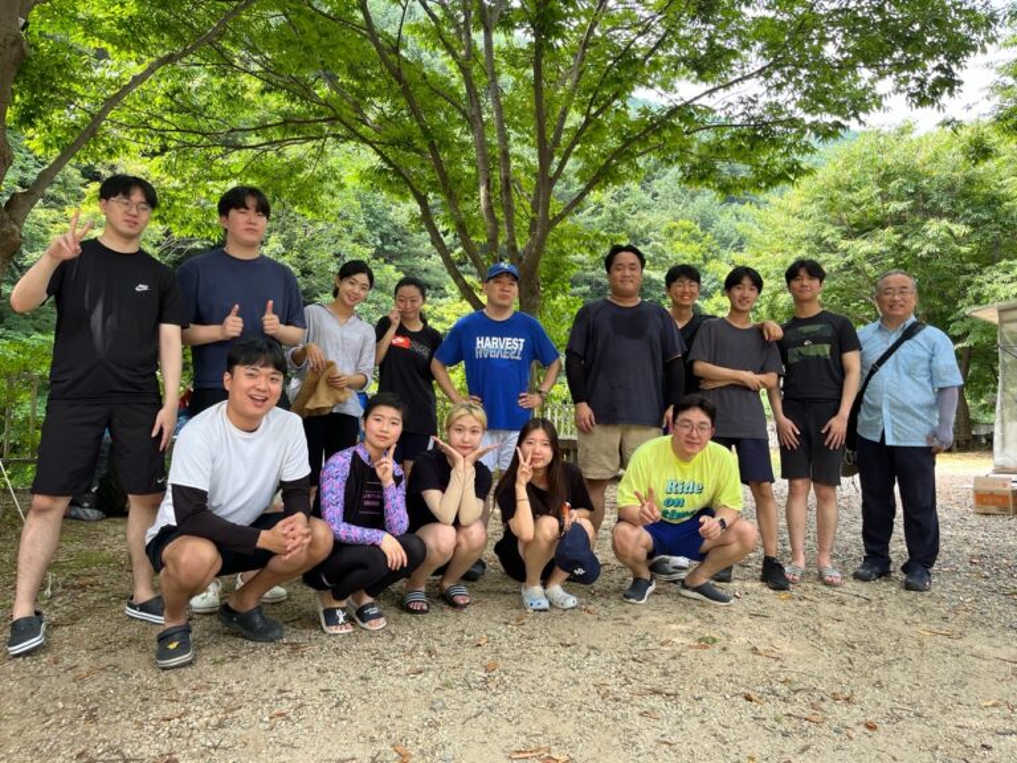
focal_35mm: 26
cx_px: 508
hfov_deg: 67.3
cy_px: 382
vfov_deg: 53.1
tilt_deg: +2.9
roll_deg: -0.8
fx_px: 764
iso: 40
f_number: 1.6
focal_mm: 5.1
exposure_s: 1/161
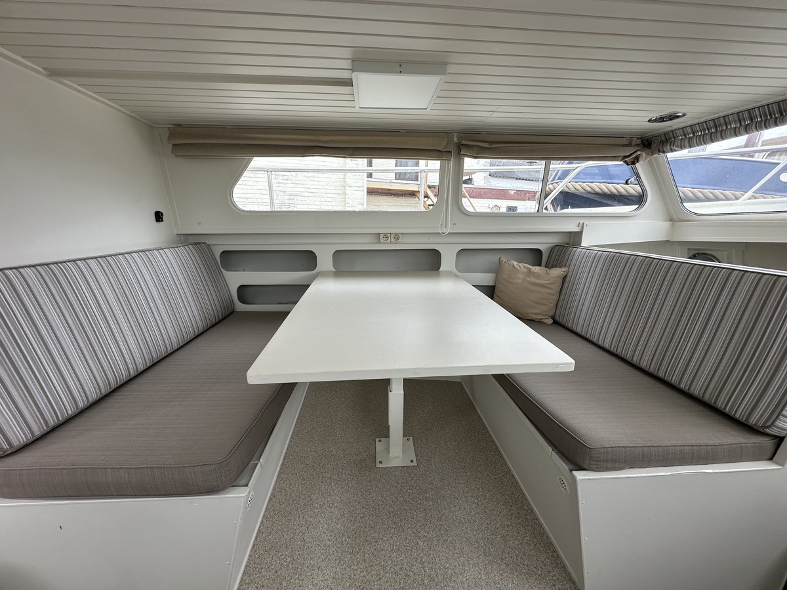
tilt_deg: -13.9
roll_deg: -1.6
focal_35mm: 14
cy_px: 295
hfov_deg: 102.1
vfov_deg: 85.7
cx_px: 394
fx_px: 318
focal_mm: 2.22
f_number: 2.2
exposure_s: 1/530
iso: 40
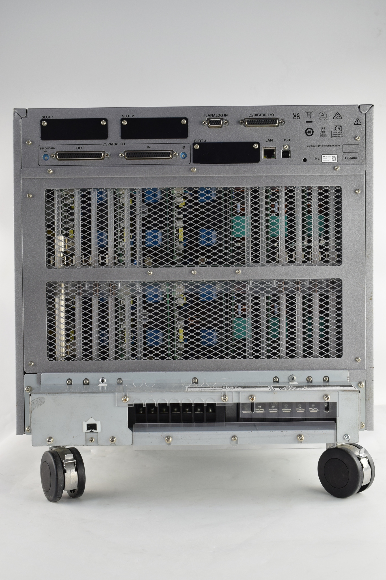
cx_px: 193
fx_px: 700
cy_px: 290
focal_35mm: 44
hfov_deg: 30.8
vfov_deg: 45.0
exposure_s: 1/30
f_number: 10
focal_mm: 29
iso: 400
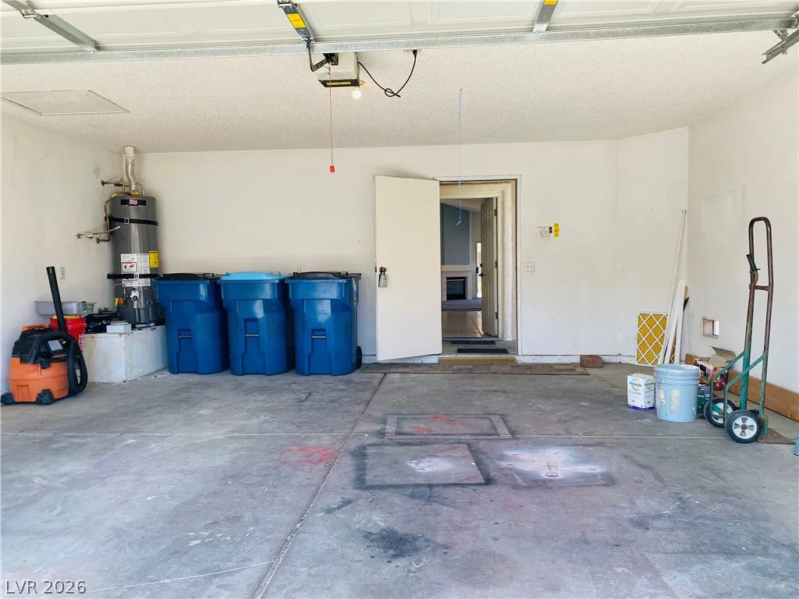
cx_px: 400
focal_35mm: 26
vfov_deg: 53.1
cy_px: 300
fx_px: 600
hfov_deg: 67.3
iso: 32
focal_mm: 4.25
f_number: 1.8
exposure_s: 1/252
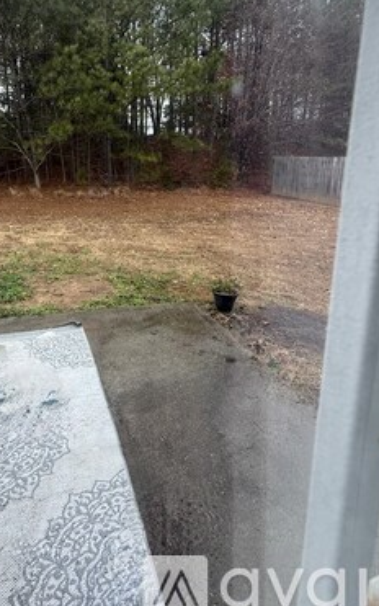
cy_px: 212
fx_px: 330
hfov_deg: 57.0
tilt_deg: -9.9
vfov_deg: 82.7
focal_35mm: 20
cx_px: 100
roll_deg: +0.2
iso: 64
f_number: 2.2
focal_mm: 2.22
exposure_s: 1/99
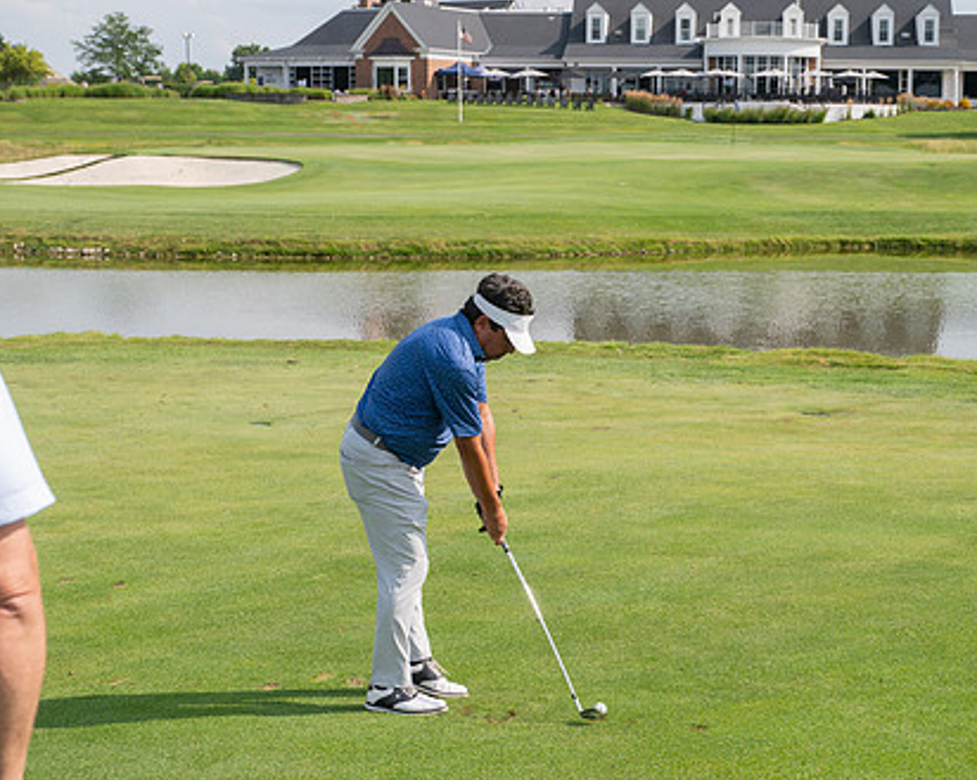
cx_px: 609
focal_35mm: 61
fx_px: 1763
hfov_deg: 30.9
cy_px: 376
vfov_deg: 25.0
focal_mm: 46
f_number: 6.3
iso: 250
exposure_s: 1/1000
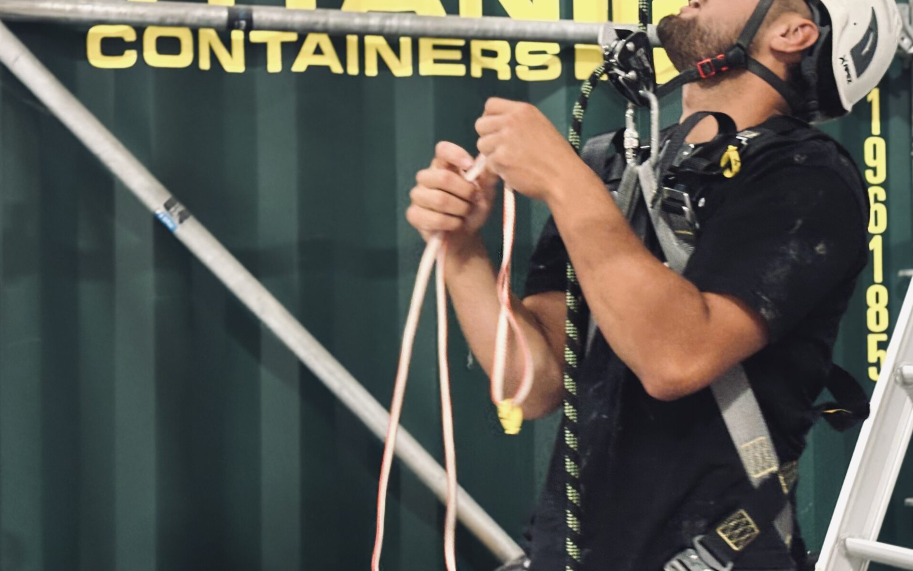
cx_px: 589
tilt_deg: +1.1
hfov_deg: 27.7
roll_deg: +1.5
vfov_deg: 17.6
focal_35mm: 74
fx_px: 1841
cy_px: 302
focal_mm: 5.96
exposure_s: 1/33
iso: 160
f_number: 1.6
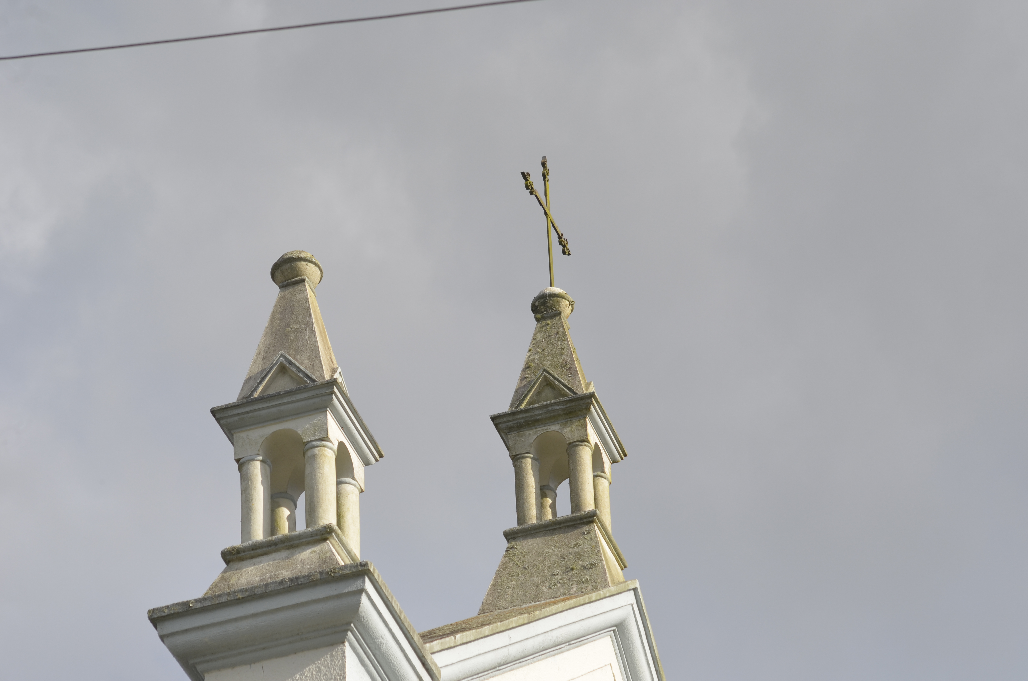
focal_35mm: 165
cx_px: 514
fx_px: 4702
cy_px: 340
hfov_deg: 12.5
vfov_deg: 8.3
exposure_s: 1/800
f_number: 7.1
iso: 200
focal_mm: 110
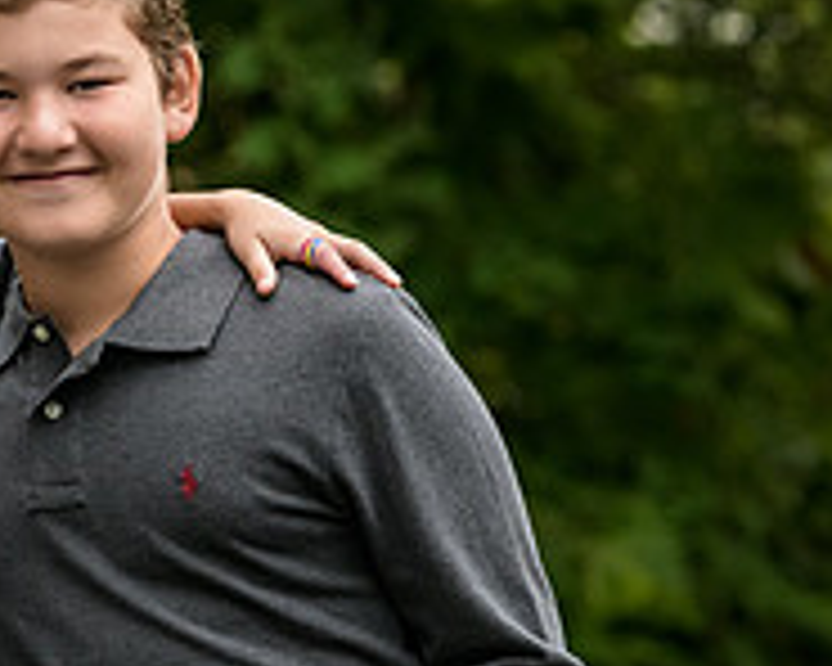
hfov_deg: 4.7
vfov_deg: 3.8
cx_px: -297
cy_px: 425
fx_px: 10145
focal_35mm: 412
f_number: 5.6
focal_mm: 140
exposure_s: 1/400
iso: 1250
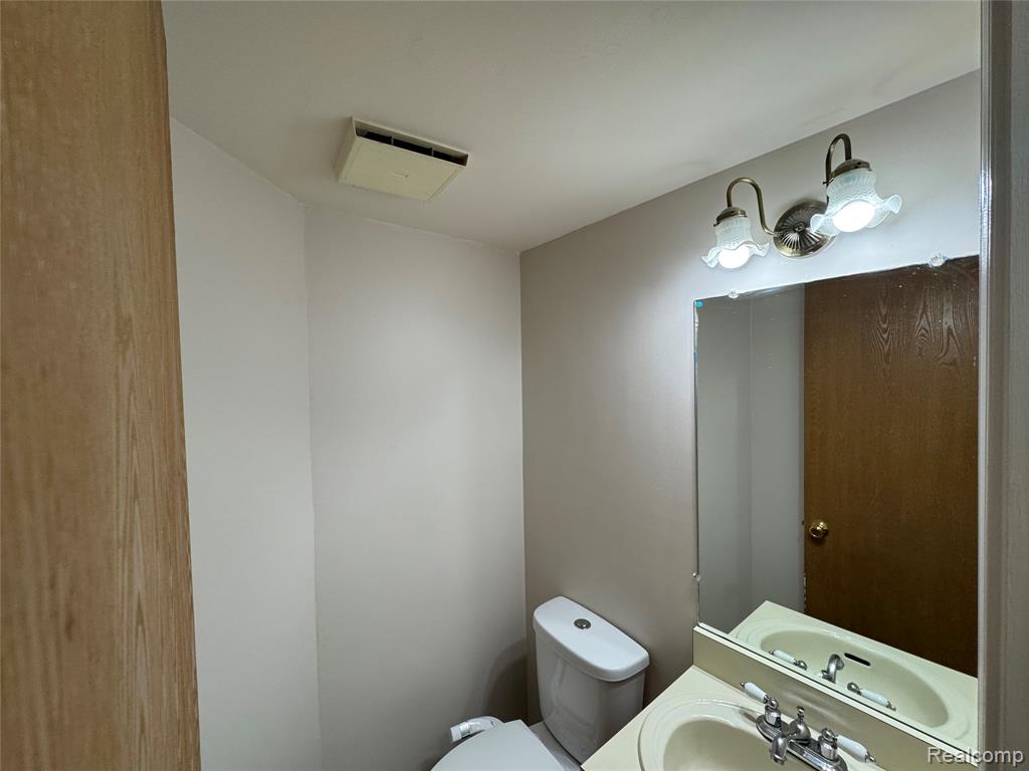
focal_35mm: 14
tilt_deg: -1.2
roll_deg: +1.1
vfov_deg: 85.7
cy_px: 386
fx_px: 416
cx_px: 514
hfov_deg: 102.1
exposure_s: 1/120
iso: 160
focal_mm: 2.22
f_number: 2.2
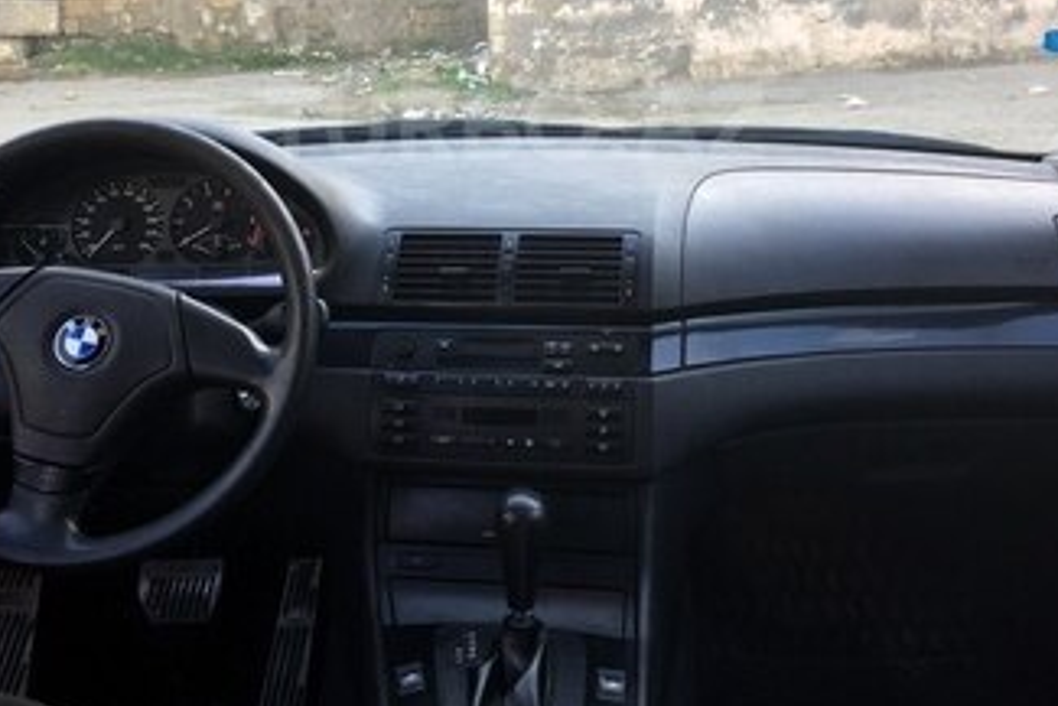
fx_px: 1352
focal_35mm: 46
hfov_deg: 42.7
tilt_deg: -4.9
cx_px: 514
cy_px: 124
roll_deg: +0.7
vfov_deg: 28.5
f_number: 2.2
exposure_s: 1/100
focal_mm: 4.15
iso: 32
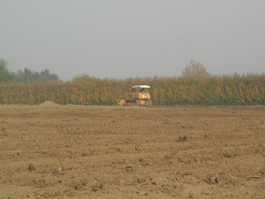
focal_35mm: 134
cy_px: 93
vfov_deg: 11.1
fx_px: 1026
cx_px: 145
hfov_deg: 14.7
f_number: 8.2
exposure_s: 1/194
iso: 64
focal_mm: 23.4
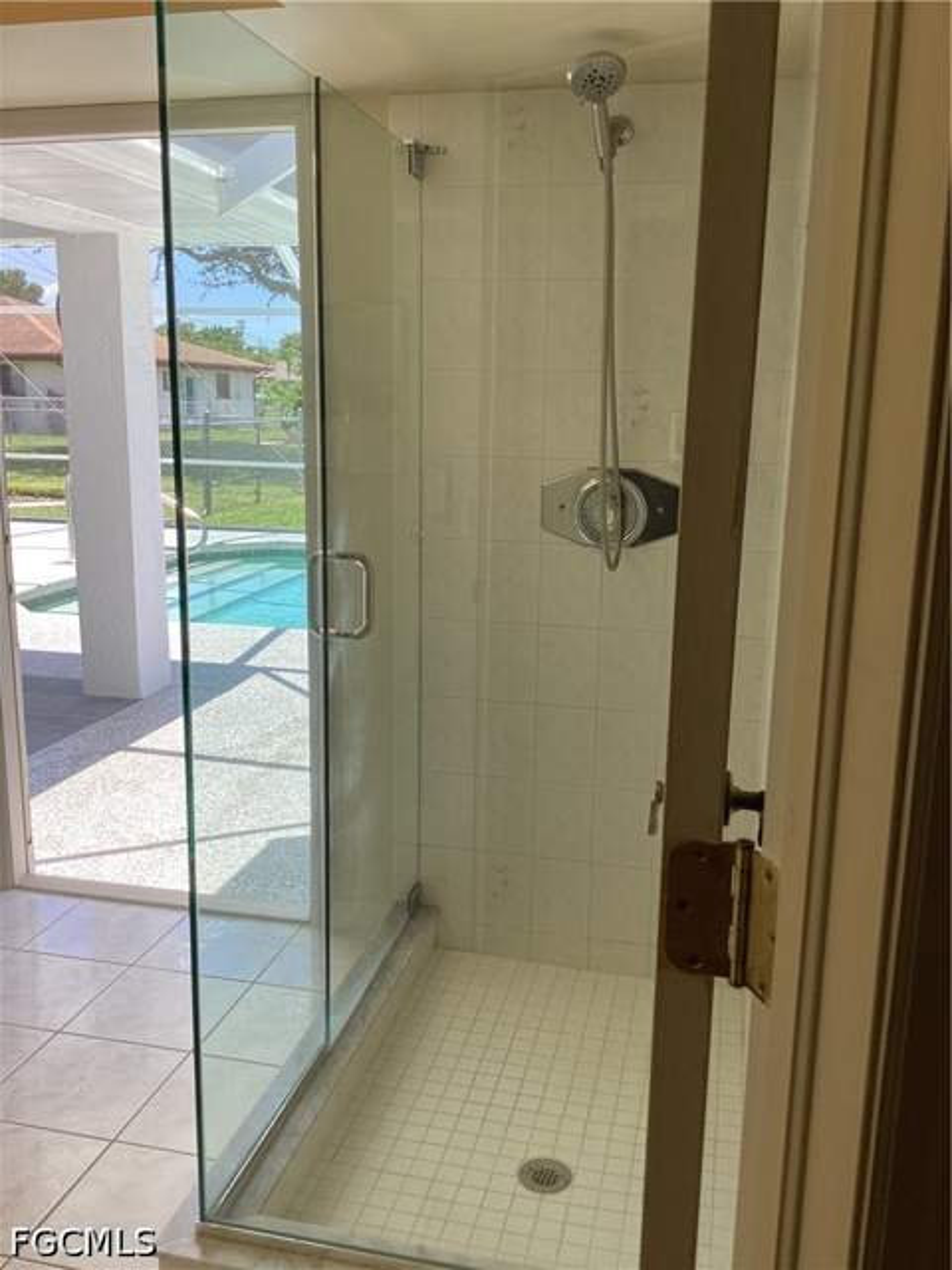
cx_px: 476
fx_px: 1137
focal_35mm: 31
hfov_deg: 45.4
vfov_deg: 58.4
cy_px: 635
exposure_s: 1/120
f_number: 2.4
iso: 25
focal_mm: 3.3
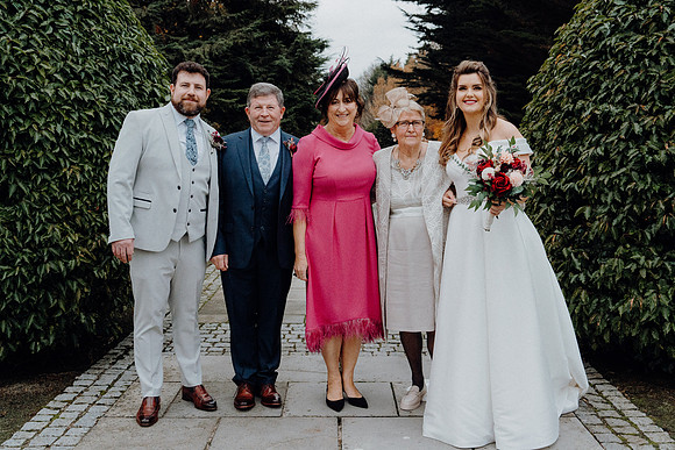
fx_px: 785
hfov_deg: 46.5
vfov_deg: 32.0
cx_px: 338
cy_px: 225
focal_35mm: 42
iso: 5000
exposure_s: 1/200
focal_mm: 41
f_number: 5
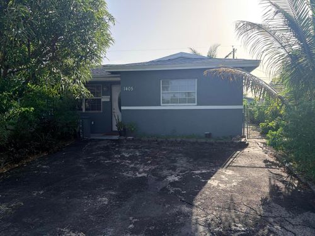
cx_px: 158
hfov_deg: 67.3
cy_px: 118
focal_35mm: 26
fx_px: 237
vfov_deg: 53.1
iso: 64
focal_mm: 5.96
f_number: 1.6
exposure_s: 1/1239
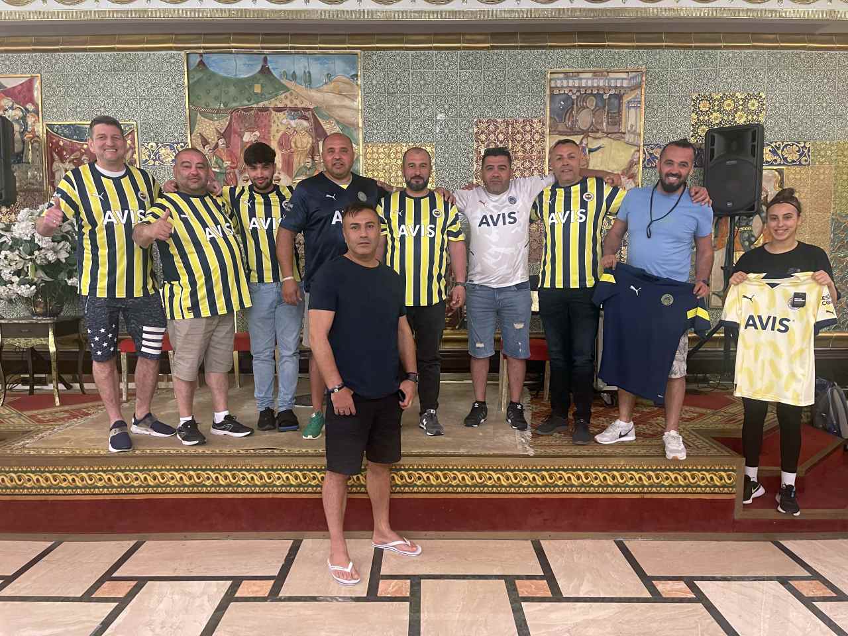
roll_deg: -0.1
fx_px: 637
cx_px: 424
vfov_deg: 53.1
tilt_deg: -5.0
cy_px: 318
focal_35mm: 26
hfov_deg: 67.3
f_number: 1.6
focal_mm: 5.1
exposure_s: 1/50
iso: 400
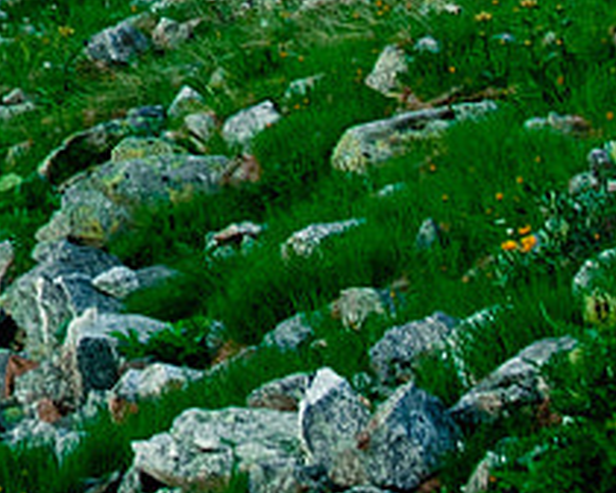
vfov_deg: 4.6
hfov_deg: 5.6
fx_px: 5852
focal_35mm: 321
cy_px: -1031
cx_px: -1258
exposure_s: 1/45
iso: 100
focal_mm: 30
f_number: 5.6
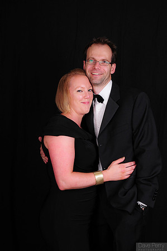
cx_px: 84
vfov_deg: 38.9
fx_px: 356
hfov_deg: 26.4
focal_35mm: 51
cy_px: 126
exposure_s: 1/125
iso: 200
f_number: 8
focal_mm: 34
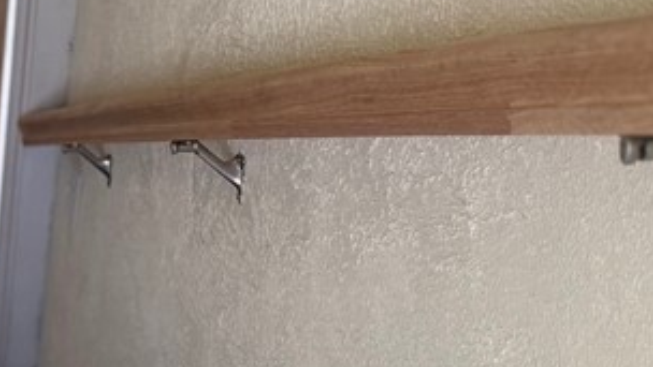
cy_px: 206
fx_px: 1524
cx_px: -200
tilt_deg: -38.6
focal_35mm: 88
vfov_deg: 13.7
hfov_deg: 21.8
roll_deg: +1.1
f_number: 1.78
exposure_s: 1/121
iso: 200
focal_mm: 6.76
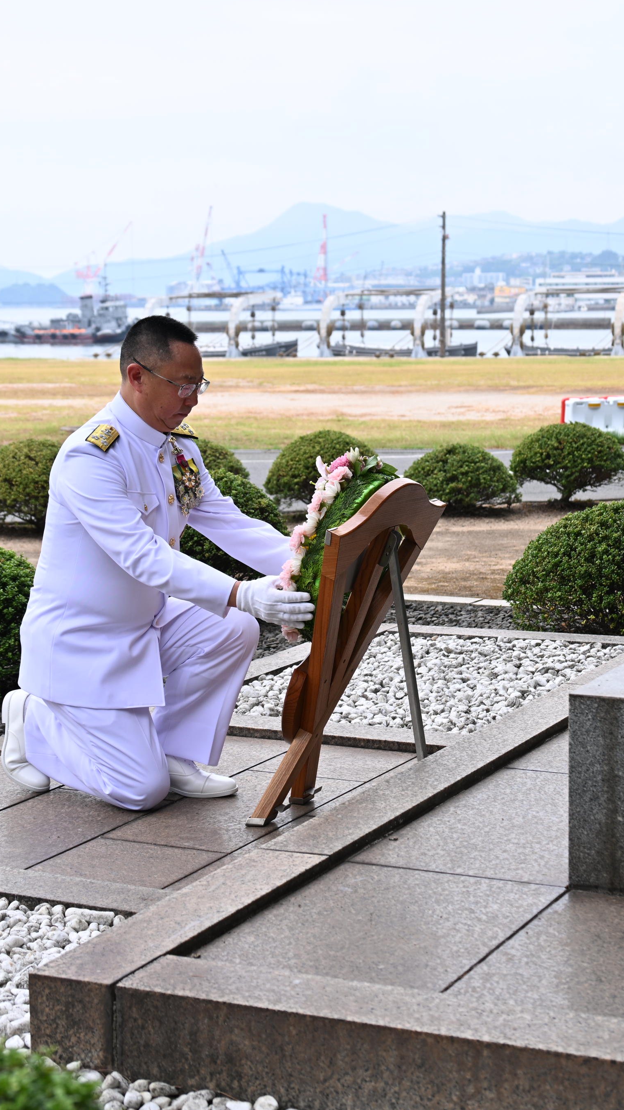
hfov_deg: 18.0
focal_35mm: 67
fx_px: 1971
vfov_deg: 31.4
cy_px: 552
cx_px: 377
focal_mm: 42
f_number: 5.3
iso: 100
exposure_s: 1/125
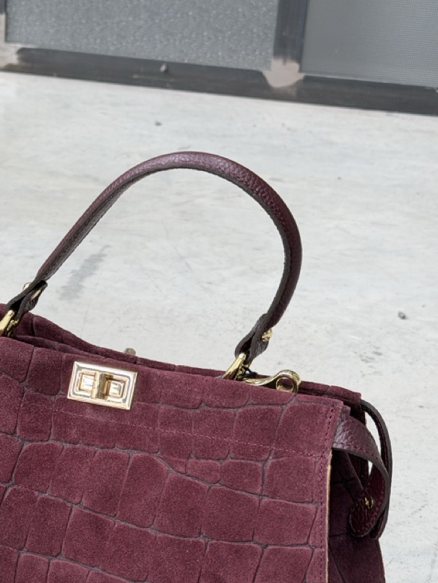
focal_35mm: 76
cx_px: 116
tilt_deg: -27.3
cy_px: 416
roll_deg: -2.9
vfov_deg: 25.4
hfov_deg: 19.3
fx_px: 1282
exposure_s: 1/91
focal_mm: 6.76
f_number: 1.78
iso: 160
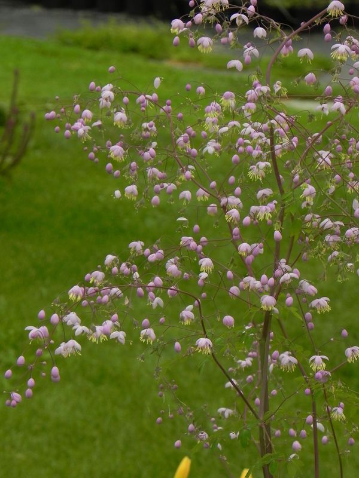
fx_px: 2544
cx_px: 180
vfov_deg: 10.7
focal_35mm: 184
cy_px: 239
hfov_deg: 8.1
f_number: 5
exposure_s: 1/320
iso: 160
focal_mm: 32.7
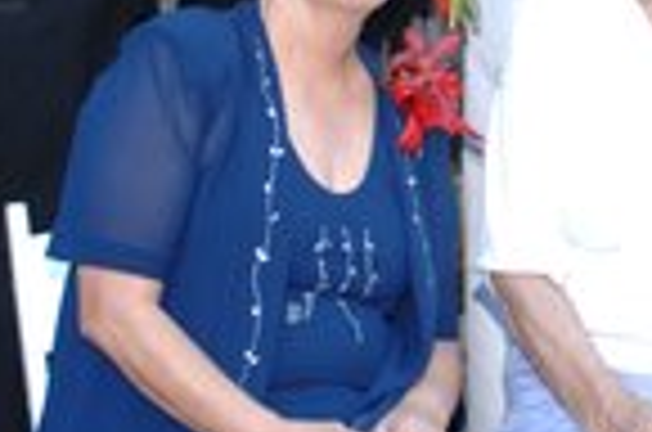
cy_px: -205
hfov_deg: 11.0
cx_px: 621
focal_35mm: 186
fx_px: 3361
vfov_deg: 7.2
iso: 400
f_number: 5.6
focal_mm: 28
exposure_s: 1/50
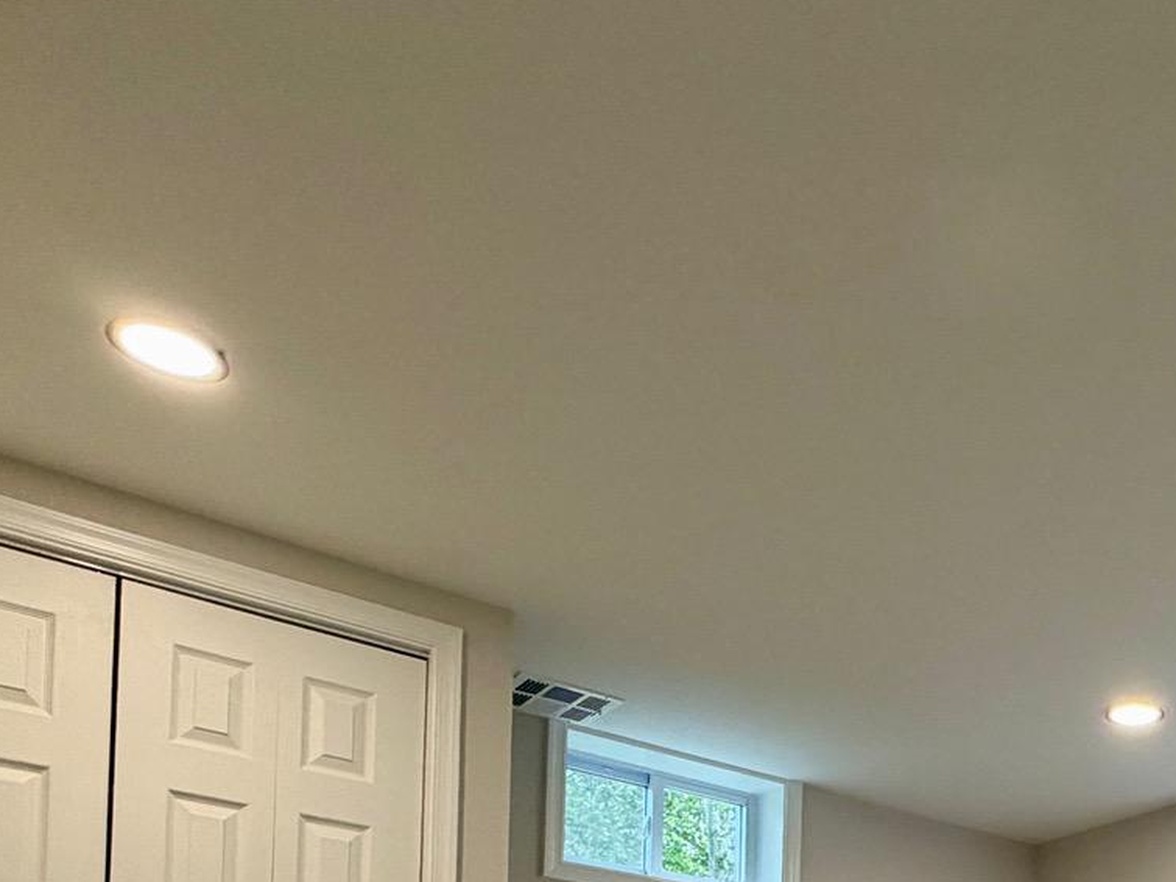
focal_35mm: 38
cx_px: 1087
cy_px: 1161
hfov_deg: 44.0
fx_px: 1291
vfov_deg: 29.8
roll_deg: +0.0
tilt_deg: +2.1
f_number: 2.2
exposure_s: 1/120
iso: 200
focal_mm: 2.22
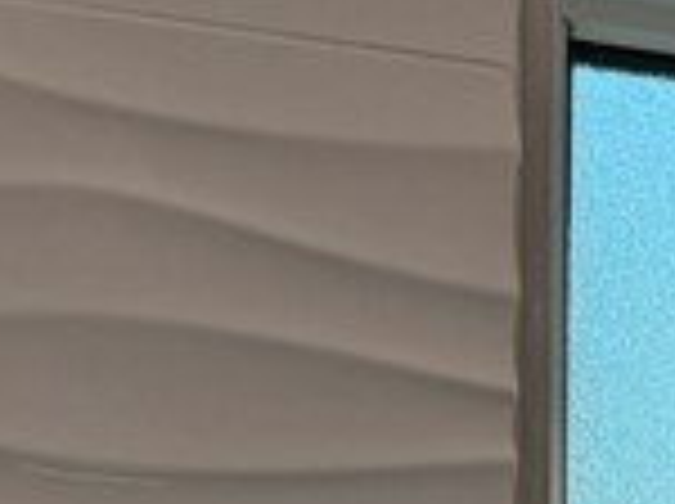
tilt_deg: +7.9
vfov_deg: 8.8
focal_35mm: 164
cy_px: 788
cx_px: 1292
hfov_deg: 11.1
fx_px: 3193
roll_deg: +0.1
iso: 100
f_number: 1.78
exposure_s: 1/268
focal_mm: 6.76
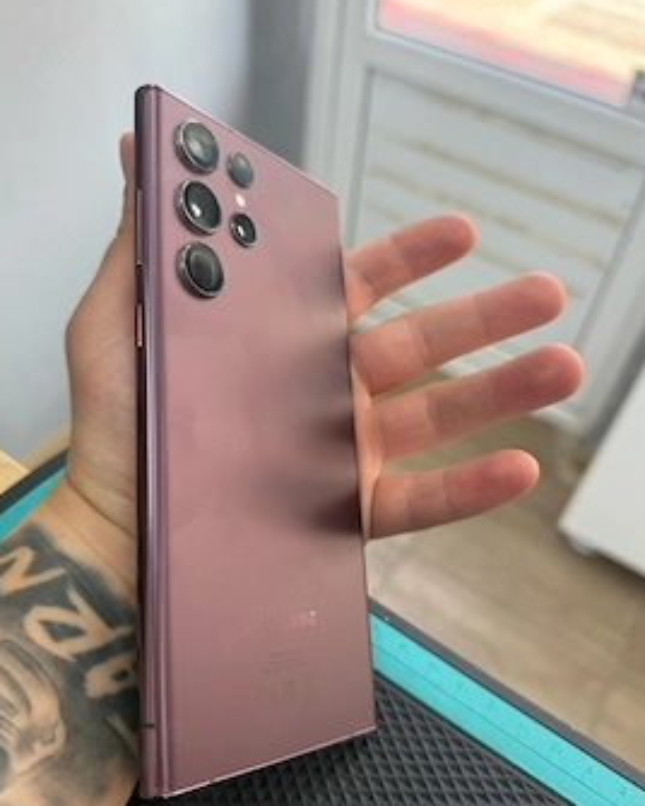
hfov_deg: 51.5
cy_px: 431
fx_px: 668
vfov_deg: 62.1
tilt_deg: -46.9
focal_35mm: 28
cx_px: 342
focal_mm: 6.76
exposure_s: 1/100
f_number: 1.78
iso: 64
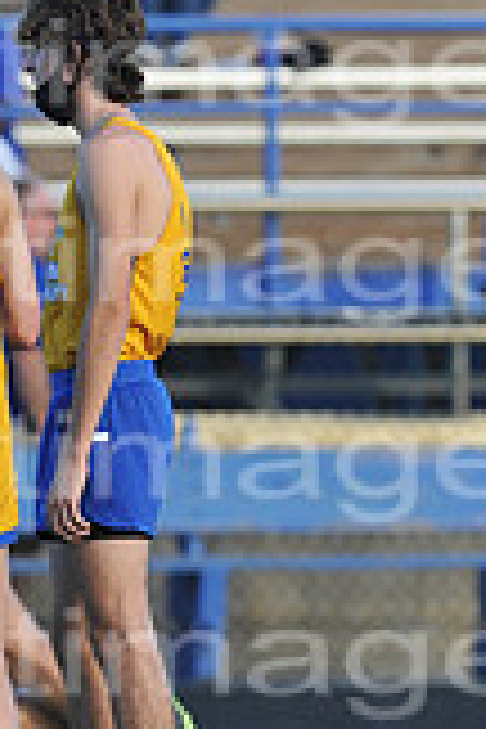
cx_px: -14
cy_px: 369
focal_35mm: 1075
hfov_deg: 1.3
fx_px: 21767
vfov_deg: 1.9
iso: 320
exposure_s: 1/800
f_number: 4.5
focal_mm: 300
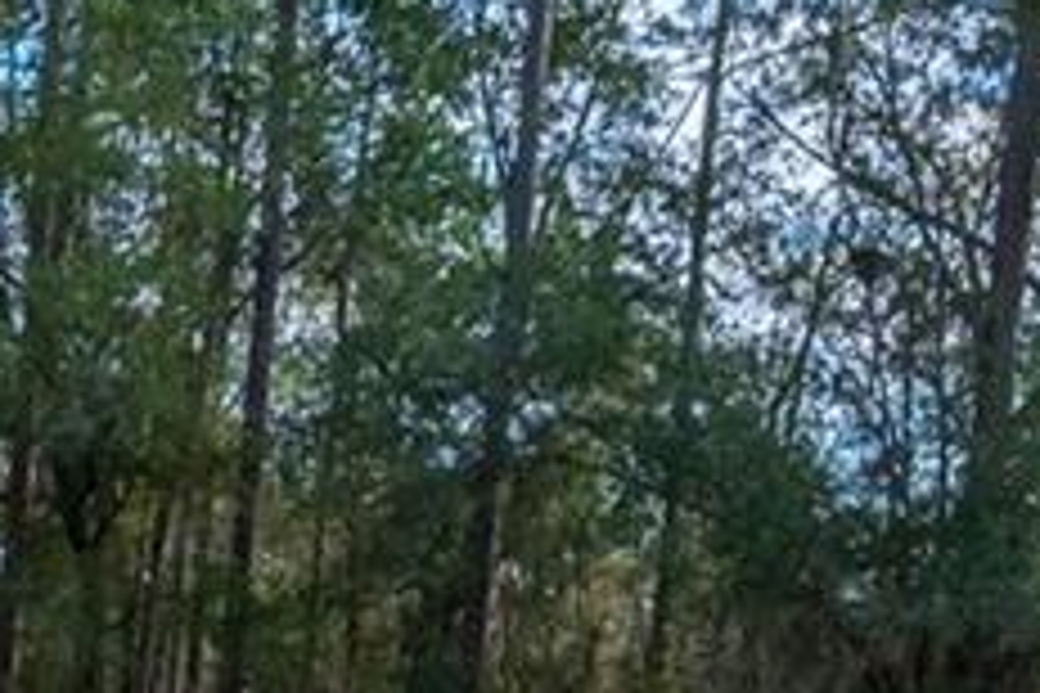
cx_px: -513
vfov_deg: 13.0
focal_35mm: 97
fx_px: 2802
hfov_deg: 18.6
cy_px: 1154
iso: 400
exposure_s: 1/5000
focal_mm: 14
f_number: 9
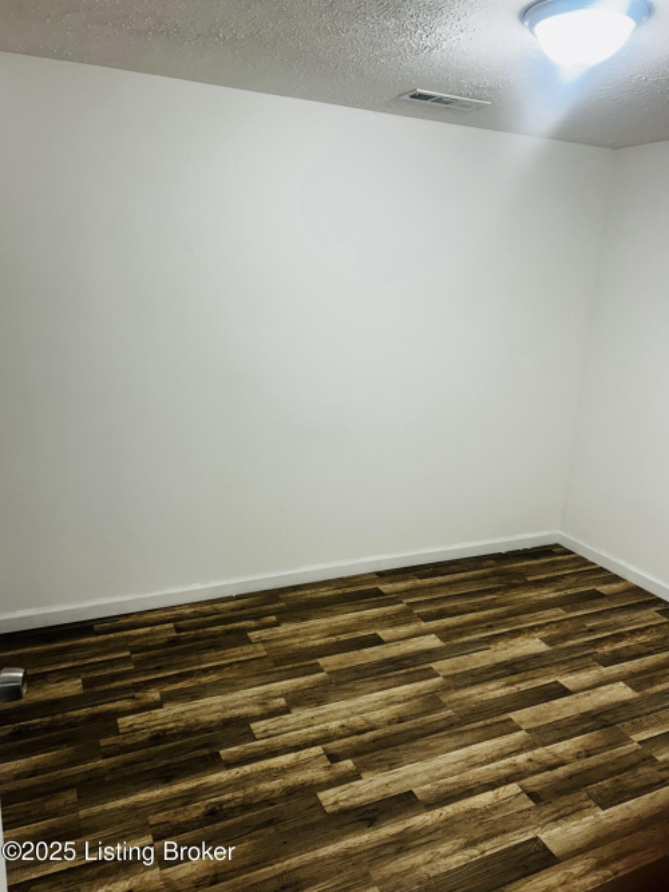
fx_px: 670
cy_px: 446
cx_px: 334
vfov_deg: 67.3
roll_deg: -2.4
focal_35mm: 26
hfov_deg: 53.0
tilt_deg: -15.9
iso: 64
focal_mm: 5.7
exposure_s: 1/120
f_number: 1.5
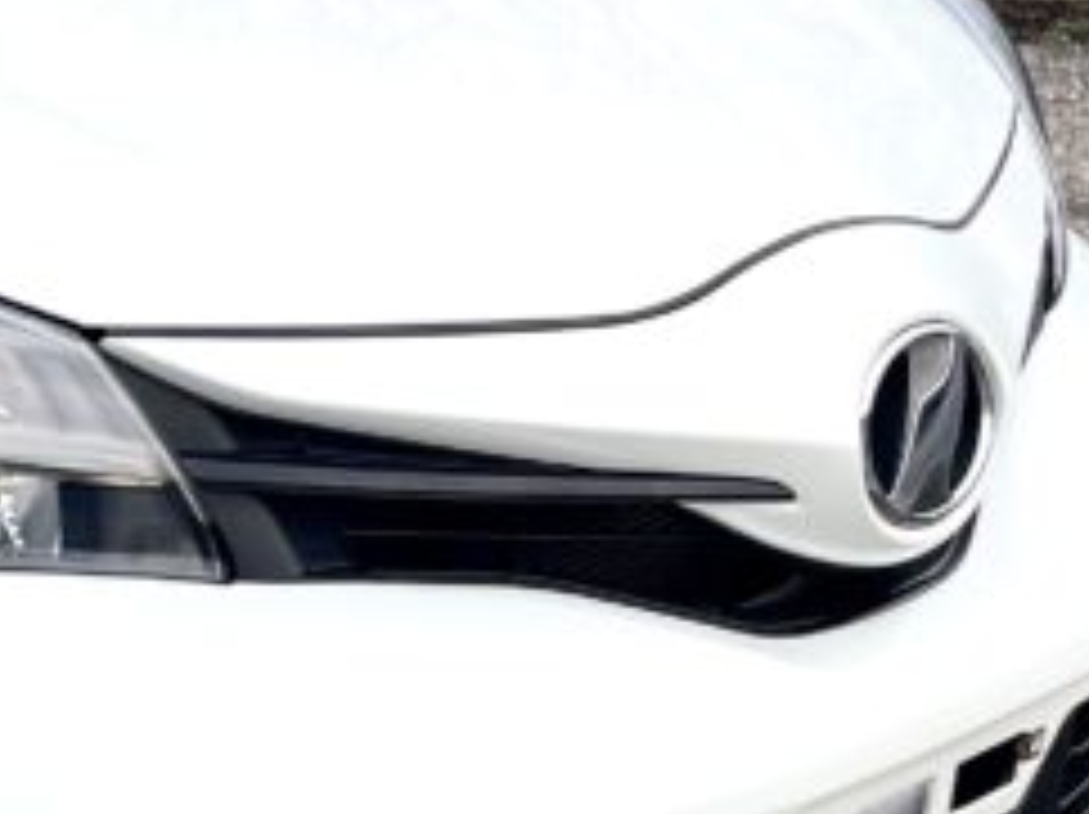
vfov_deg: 13.9
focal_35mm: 106
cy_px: 382
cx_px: -734
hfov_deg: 16.3
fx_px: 3331
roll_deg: +0.5
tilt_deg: -15.2
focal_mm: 5.1
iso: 32
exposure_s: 1/251
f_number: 1.6
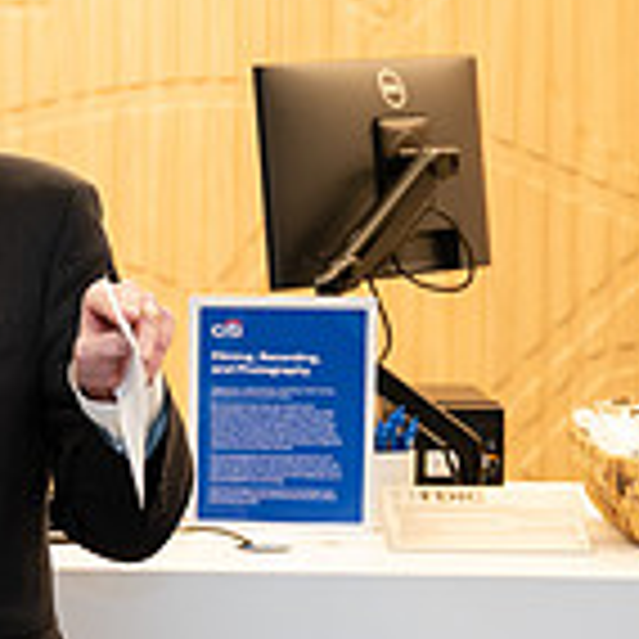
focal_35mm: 161
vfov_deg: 10.9
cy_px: 361
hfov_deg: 10.3
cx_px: -471
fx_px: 3362
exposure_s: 1/125
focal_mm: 44
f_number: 3.2
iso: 400
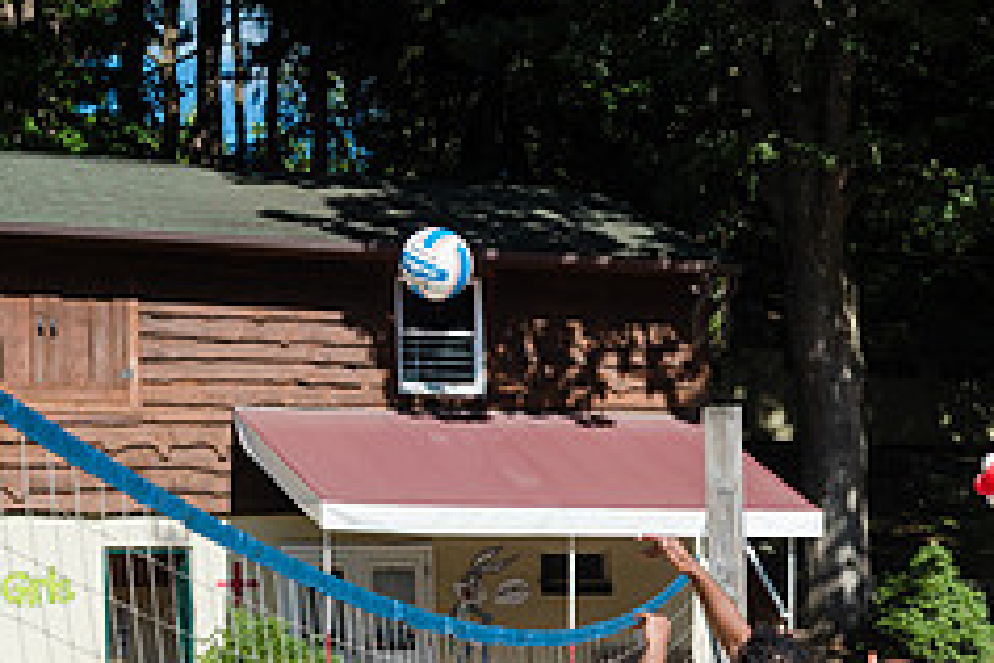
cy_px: 753
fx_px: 2568
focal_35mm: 93
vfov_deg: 14.3
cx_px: 709
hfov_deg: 21.8
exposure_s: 1/1000
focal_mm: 38
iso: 200
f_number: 5.6
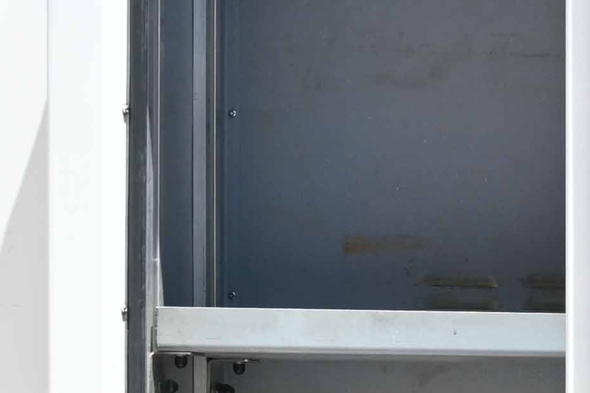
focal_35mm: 190
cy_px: 543
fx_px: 3113
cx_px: 1470
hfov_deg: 9.5
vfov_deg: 7.1
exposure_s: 1/160
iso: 100
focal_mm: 21
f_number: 7.1
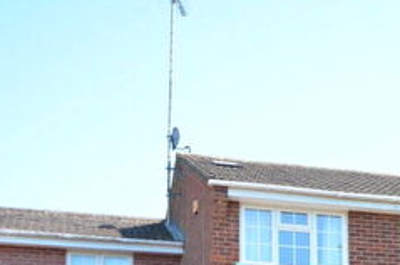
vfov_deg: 14.6
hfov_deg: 22.4
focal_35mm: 88
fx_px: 975
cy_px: 366
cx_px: 383
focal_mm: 20
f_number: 8
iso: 500
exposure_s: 1/250
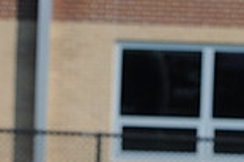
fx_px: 11429
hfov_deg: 1.2
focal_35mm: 1688
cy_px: 300
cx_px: -112
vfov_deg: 0.8
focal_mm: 300
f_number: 11
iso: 200
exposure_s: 1/250
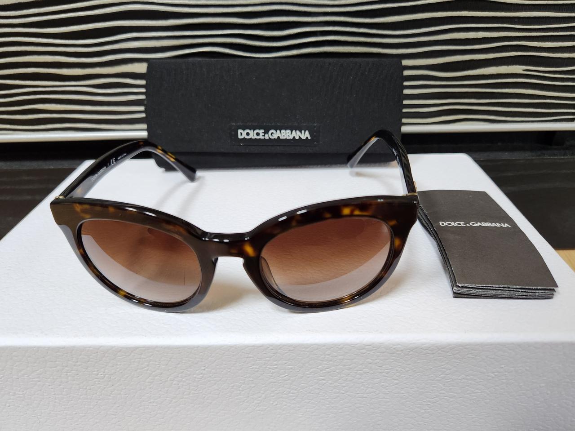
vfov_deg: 58.8
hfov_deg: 73.9
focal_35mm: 23
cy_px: 216
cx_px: 288
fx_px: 382
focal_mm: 5.4
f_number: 1.8
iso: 400
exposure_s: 1/120
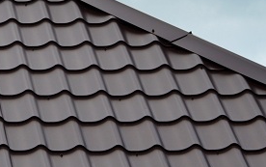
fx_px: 2322
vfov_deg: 4.1
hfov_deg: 6.5
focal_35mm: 320
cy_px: 19
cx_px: -164
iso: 100
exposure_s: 1/320
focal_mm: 58
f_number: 9
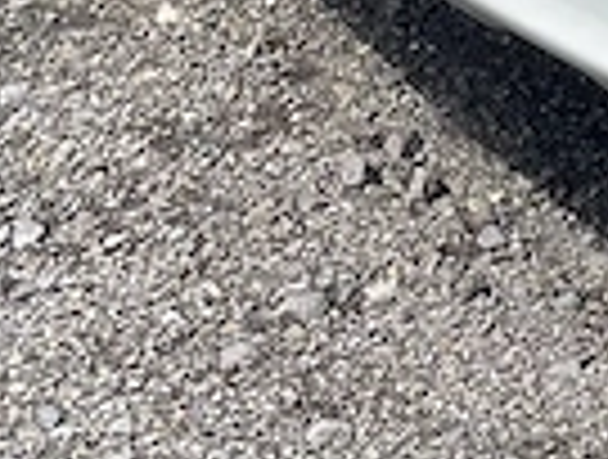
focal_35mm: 192
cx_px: 1423
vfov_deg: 7.0
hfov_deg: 9.3
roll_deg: -0.7
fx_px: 3381
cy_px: -878
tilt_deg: -13.8
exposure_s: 1/1916
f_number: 1.6
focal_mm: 4.2
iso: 32
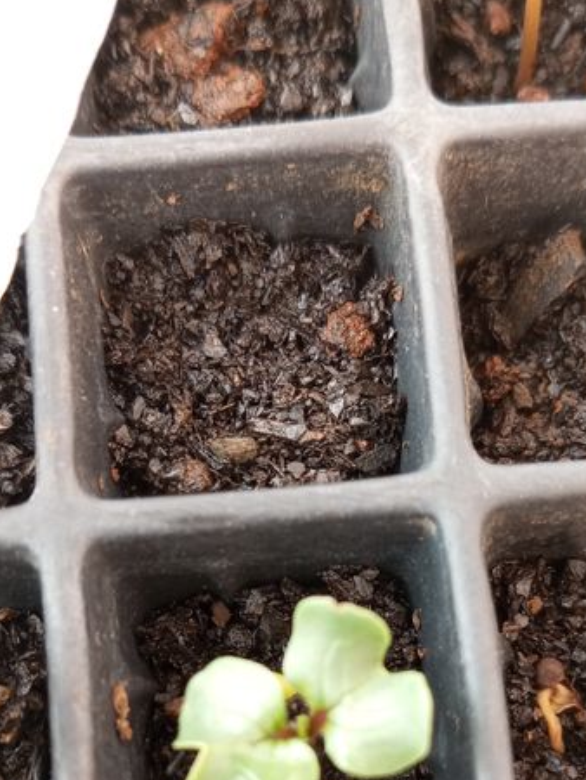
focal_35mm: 48
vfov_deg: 38.4
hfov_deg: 30.3
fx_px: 1082
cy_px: 607
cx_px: 319
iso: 154
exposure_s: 1/50
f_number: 1.6
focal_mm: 4.11
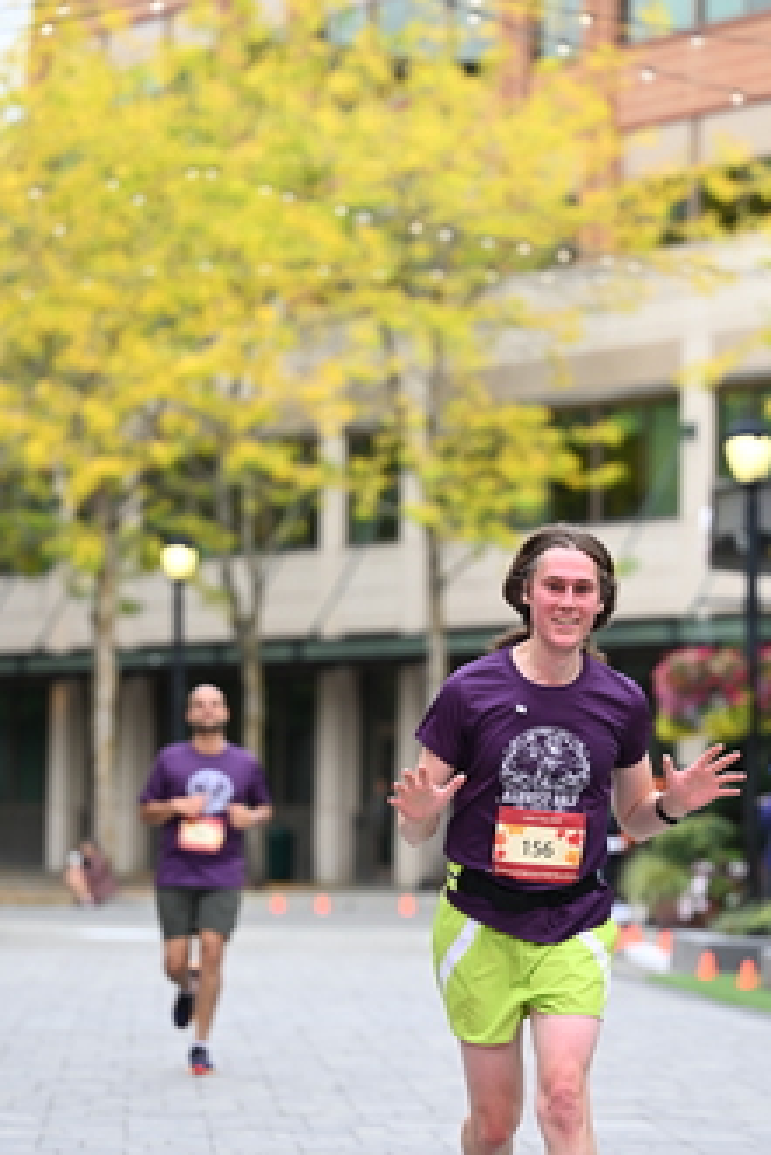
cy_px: 687
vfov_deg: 10.8
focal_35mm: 191
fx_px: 6129
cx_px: 542
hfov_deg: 7.2
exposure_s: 1/1600
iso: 640
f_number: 2.8
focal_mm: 115
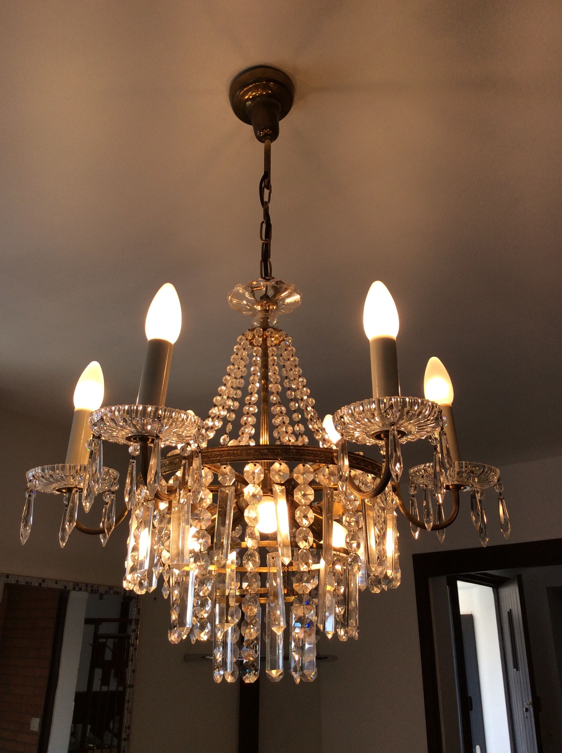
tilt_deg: +20.5
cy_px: 376
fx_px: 695
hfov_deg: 44.1
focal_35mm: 32
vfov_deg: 56.9
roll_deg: +0.3
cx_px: 281
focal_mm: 3.3
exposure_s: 1/267
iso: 32
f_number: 2.4
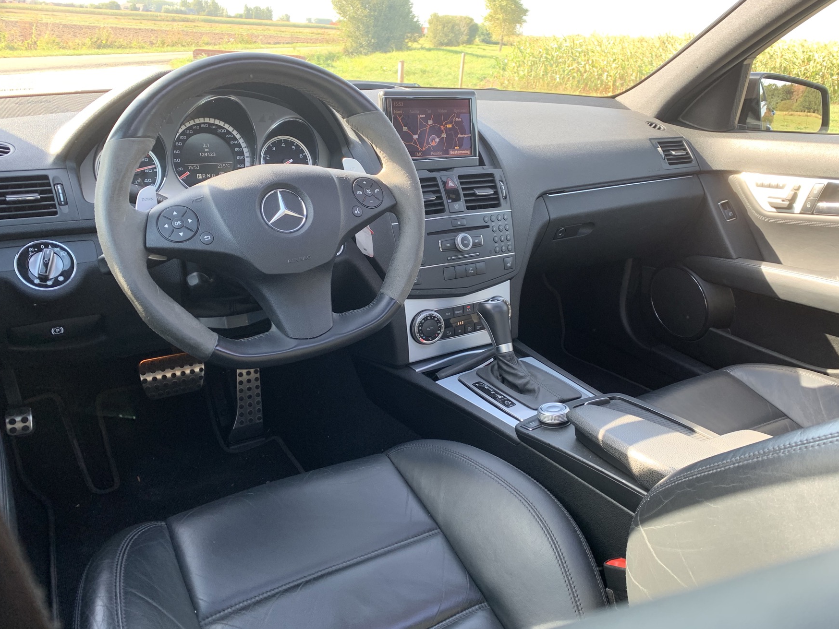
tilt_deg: -21.5
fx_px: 655
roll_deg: -3.6
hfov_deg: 65.3
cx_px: 429
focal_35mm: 27
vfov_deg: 51.4
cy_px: 309
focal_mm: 4.25
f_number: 1.8
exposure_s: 1/122
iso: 50
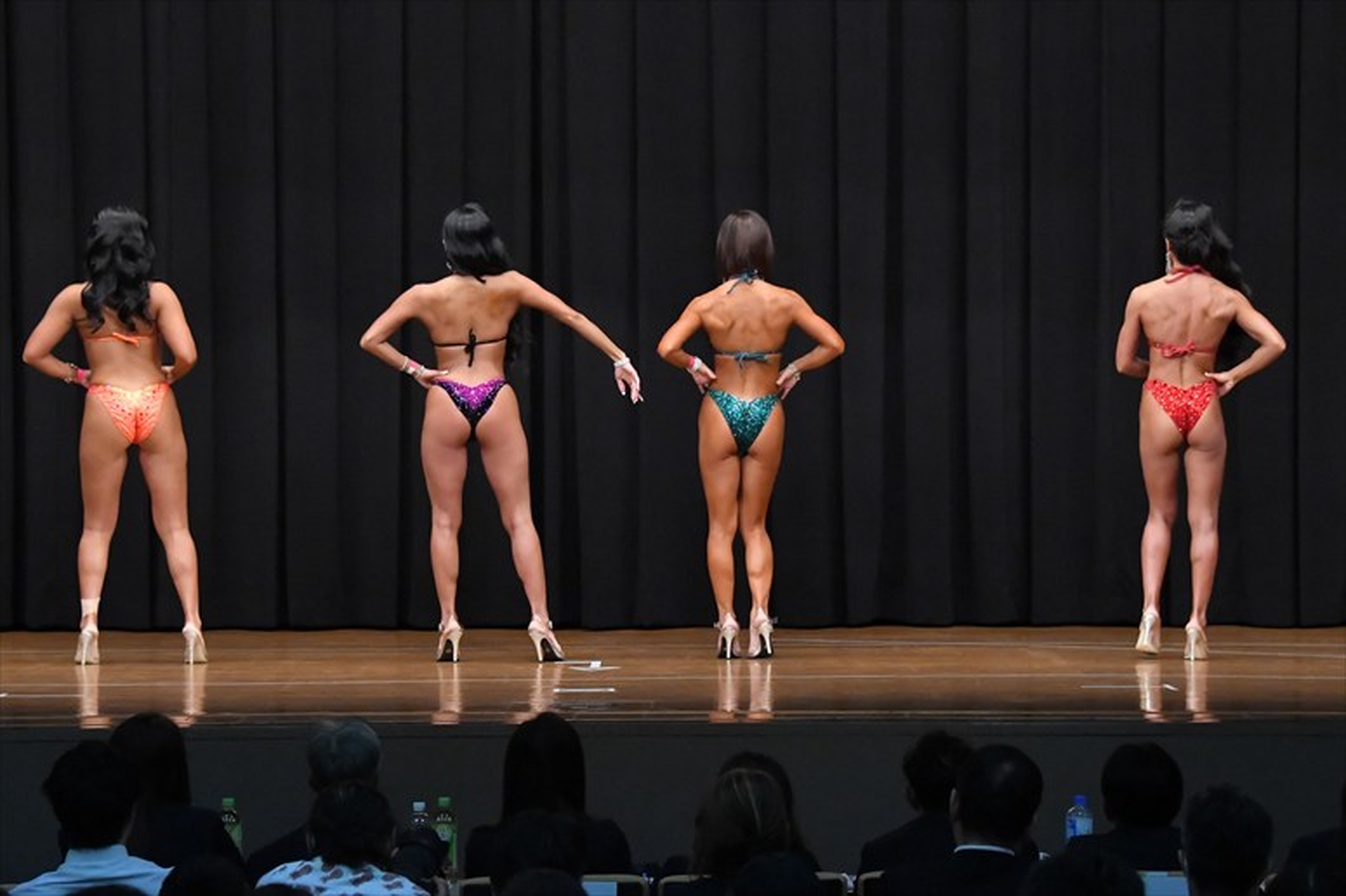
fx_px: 5606
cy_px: 448
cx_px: 673
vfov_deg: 9.1
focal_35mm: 150
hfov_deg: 13.7
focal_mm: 100
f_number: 5.6
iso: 8000
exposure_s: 1/400
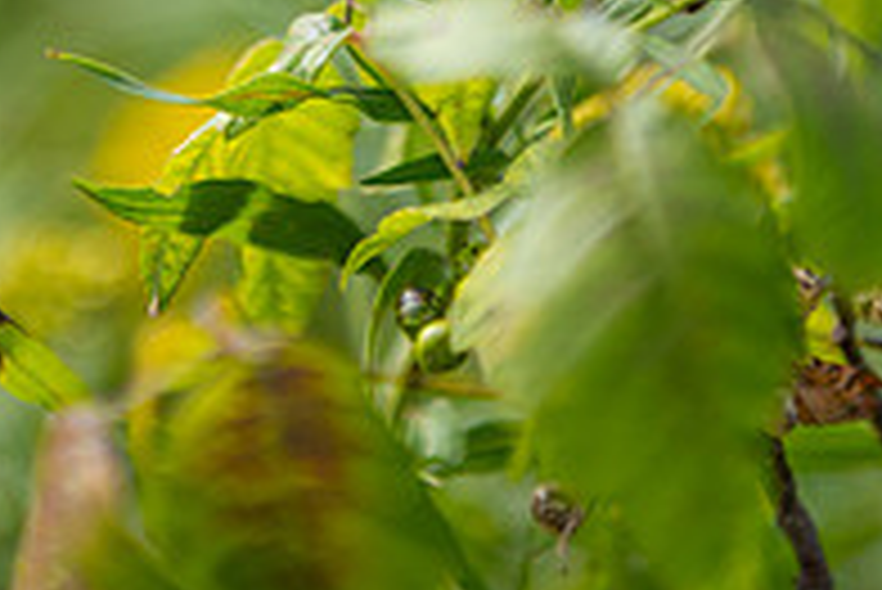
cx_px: 333
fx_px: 5075
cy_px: -151
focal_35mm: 207
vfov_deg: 6.6
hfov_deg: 9.9
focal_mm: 70
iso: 80
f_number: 3.2
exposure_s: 1/400
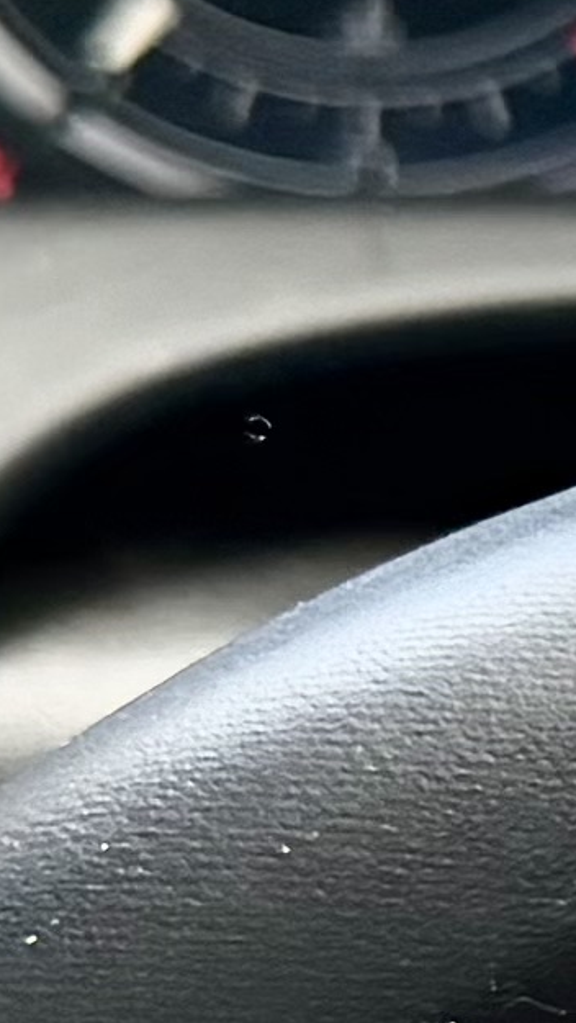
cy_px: 588
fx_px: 6483
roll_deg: -1.3
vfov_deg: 9.0
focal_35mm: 239
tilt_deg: -18.0
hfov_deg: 4.6
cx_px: 2350
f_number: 1.78
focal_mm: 6.76
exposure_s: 1/222
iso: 200
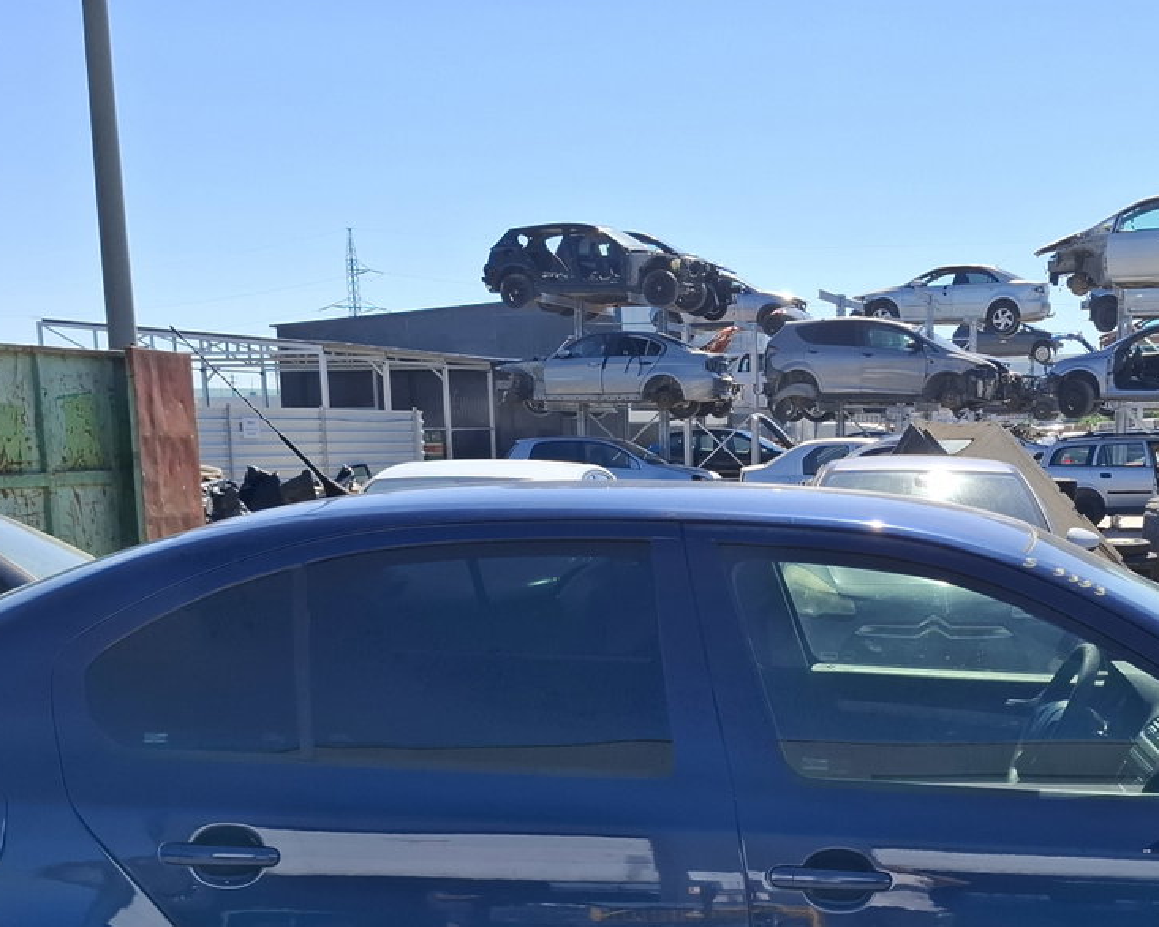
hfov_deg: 37.6
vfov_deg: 29.9
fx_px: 1680
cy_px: 777
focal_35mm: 49
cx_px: 787
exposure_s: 1/2326
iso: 50
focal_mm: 5.54
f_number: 1.8
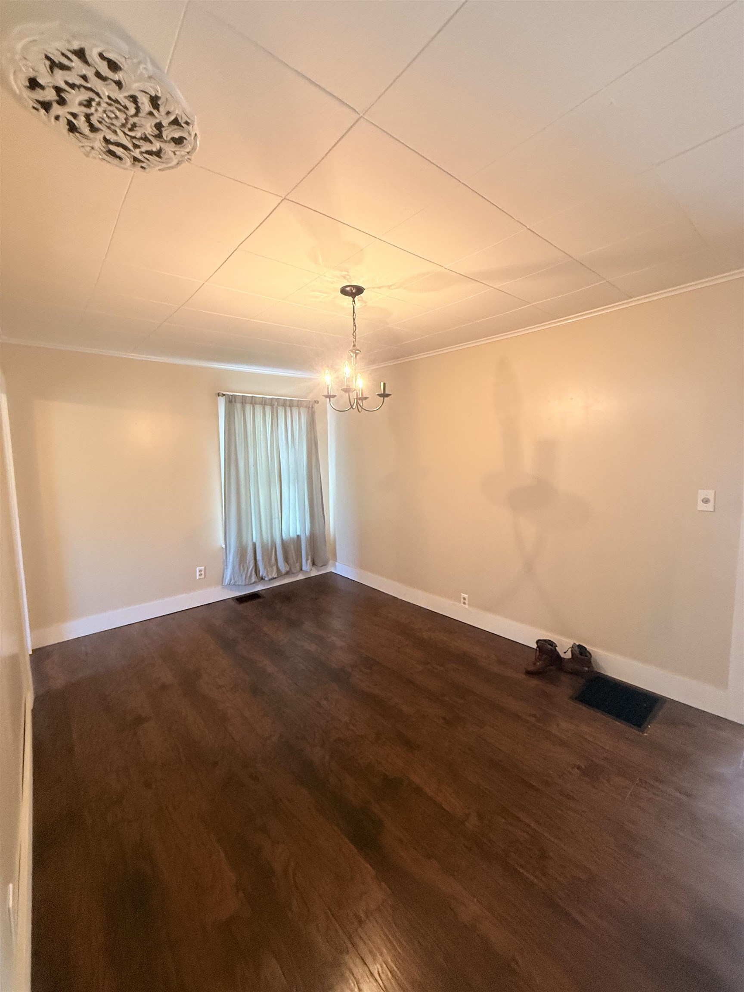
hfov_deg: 85.7
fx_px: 401
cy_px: 496
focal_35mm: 14
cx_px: 372
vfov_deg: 102.1
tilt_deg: -2.1
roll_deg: +0.6
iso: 400
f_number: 2.2
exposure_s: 1/60
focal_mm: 2.22
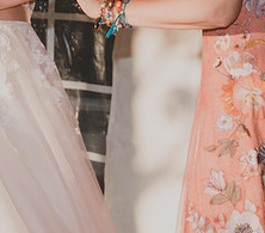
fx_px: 1891
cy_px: -64
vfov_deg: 7.0
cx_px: 20
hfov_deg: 8.0
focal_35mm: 232
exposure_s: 1/200
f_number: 11
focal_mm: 50
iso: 100
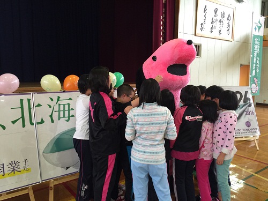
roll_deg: -0.4
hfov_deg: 61.7
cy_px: 100
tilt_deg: -7.2
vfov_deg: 48.2
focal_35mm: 29
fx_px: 225
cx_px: 134
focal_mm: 4.15
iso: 64
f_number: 2.2
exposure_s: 1/33
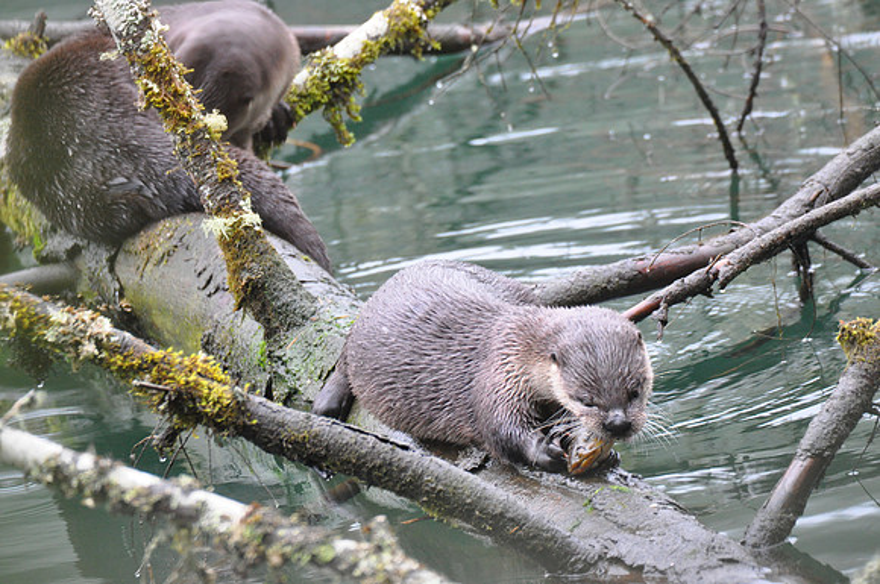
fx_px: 21969
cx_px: 440
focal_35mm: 900
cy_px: 292
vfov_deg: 1.5
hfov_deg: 2.3
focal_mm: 600
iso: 1600
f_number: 6.3
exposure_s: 1/50
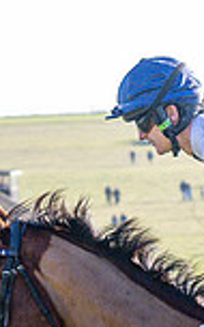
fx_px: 3692
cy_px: 581
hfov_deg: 3.1
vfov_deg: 5.0
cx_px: 778
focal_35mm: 415
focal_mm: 48
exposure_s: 1/1000
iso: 640
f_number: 4
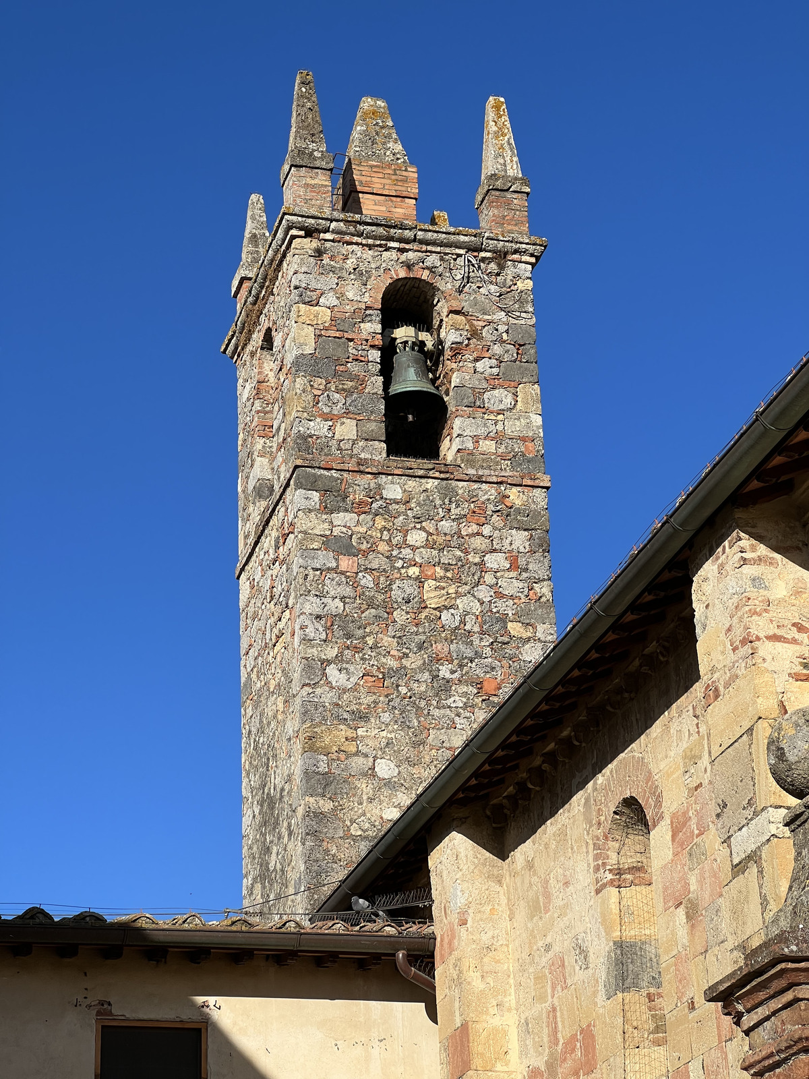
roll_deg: +2.3
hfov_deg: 19.1
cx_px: 404
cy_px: 540
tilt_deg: +25.4
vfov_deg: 25.3
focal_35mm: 77
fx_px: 2399
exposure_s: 1/809
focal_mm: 9
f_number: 2.8
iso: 32
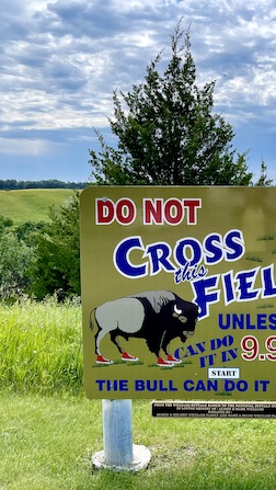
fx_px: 494
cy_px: 246
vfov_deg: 52.8
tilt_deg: -7.0
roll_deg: -0.3
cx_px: 238
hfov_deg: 30.2
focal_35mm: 38
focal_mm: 5.1
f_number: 1.6
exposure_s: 1/3448
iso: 32
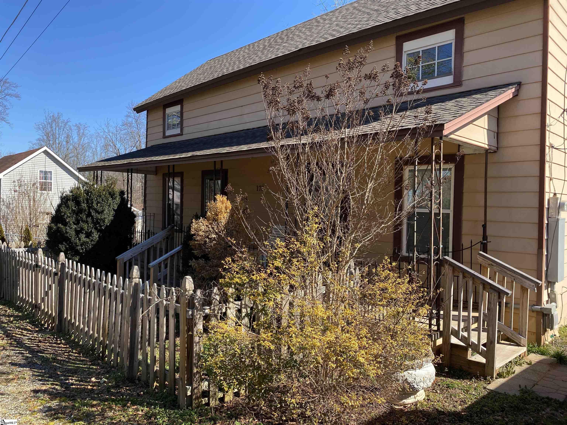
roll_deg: -1.6
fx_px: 426
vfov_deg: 53.1
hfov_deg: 67.3
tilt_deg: -0.3
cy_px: 212
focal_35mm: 26
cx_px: 284
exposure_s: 1/1043
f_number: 1.8
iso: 32
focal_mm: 4.25
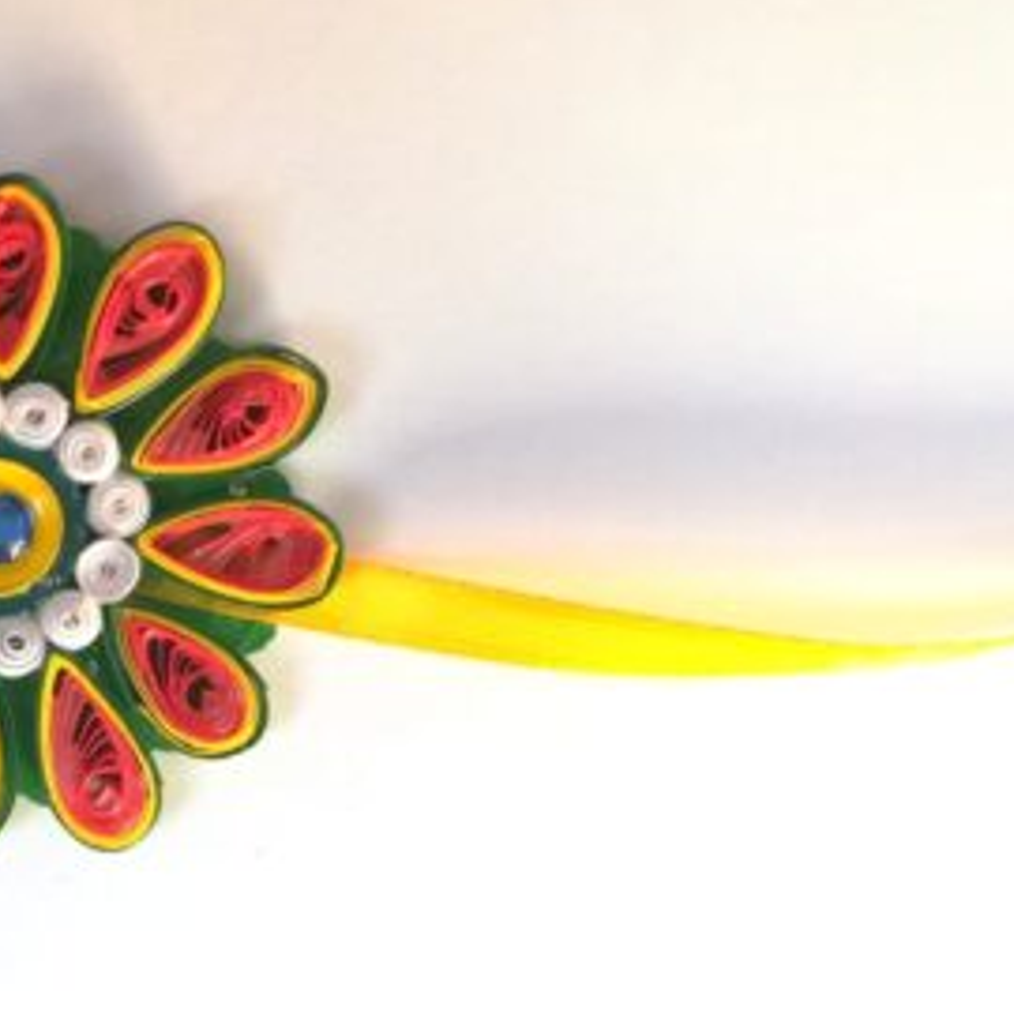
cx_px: 0
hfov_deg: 31.0
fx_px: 1690
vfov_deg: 33.3
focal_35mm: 51
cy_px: 575
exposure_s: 1/33.3
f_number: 2.2
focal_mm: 3.83
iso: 125
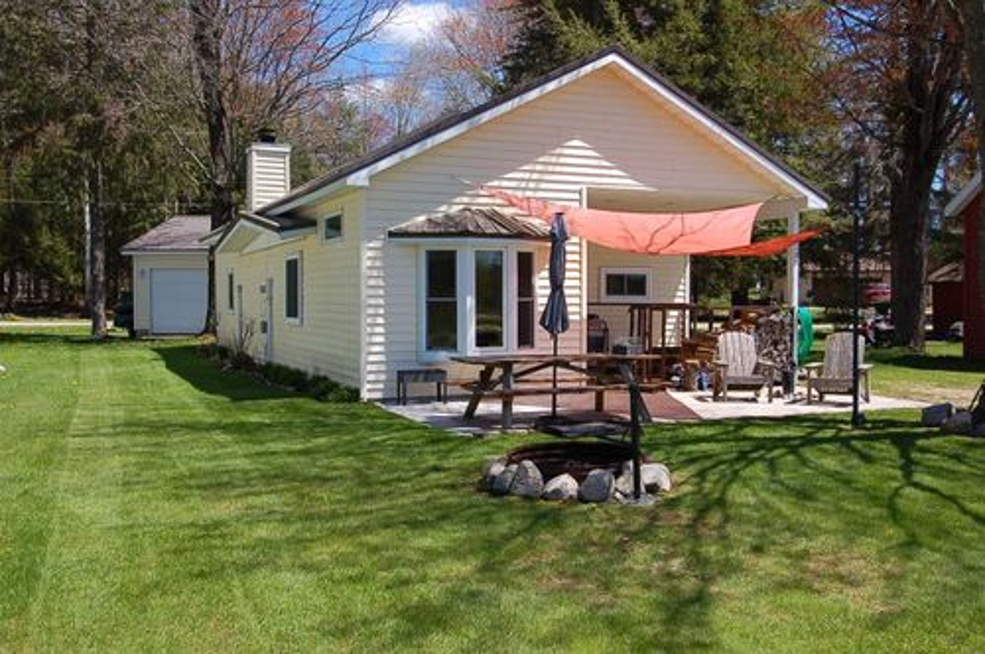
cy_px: 327
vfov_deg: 39.9
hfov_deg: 57.3
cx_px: 492
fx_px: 902
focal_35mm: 33
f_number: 8
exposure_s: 1/250
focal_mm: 22
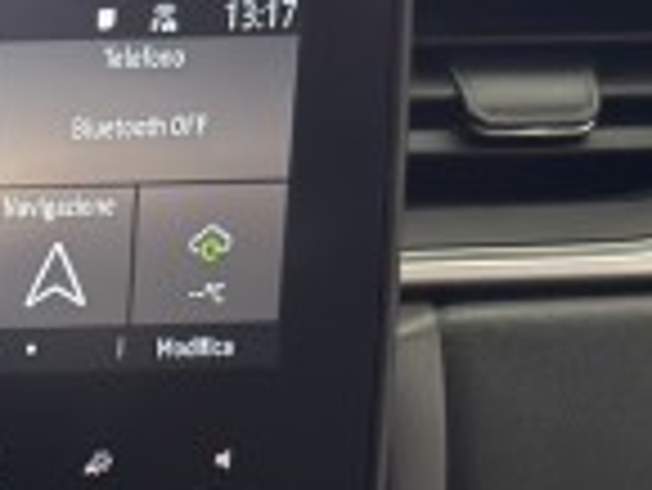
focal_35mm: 169
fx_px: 3186
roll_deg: +0.2
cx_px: -418
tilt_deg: -38.0
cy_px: 823
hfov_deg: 11.1
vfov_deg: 8.5
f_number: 1.78
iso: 320
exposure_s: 1/33
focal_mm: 6.76
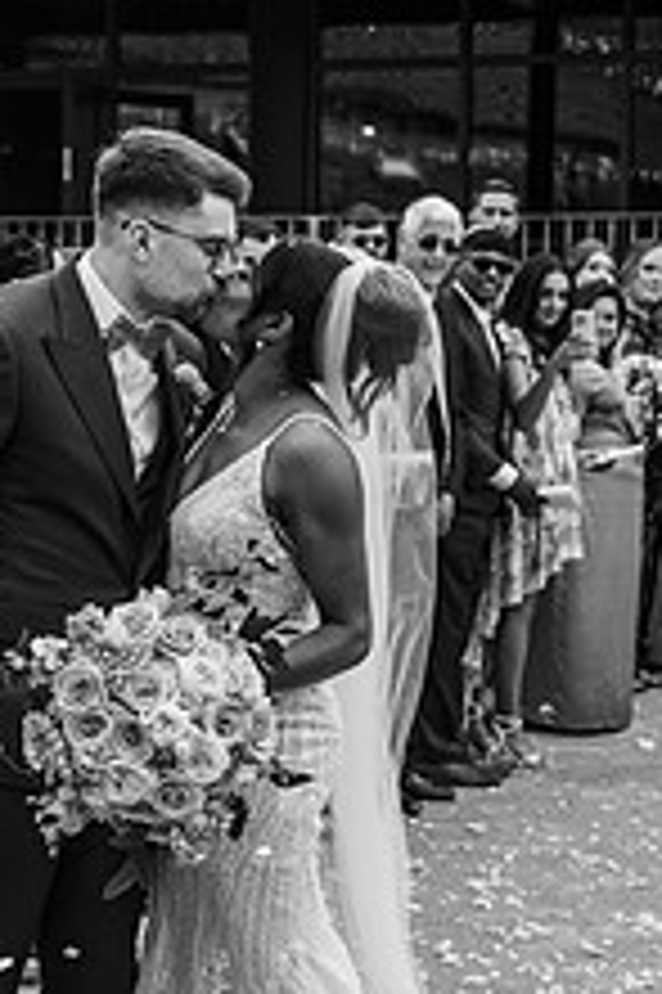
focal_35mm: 114
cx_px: 299
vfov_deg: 17.9
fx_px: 3149
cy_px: 724
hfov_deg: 12.0
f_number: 5
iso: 200
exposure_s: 1/1000
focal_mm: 56
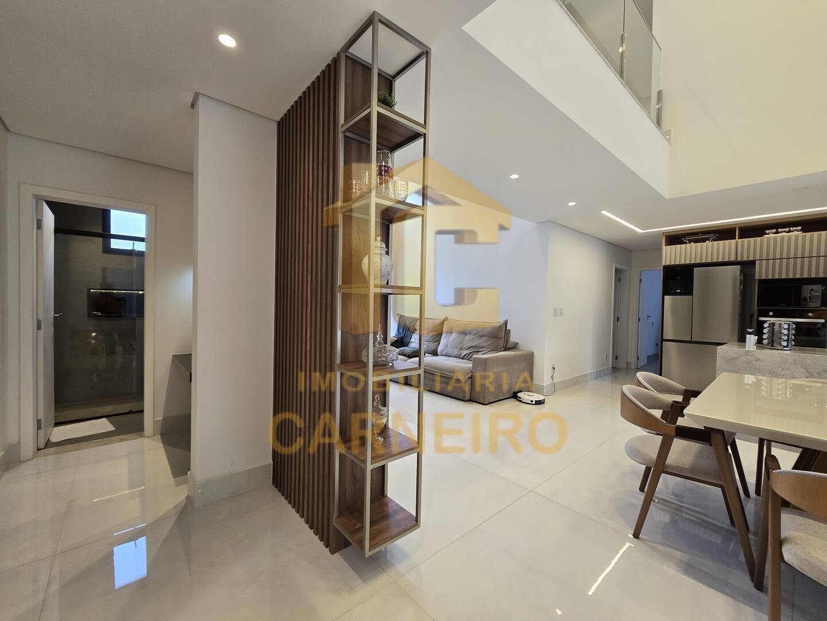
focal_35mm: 13
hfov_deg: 106.2
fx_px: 311
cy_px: 310
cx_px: 414
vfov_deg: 89.9
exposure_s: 1/60
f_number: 2.2
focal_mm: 2.2
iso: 100
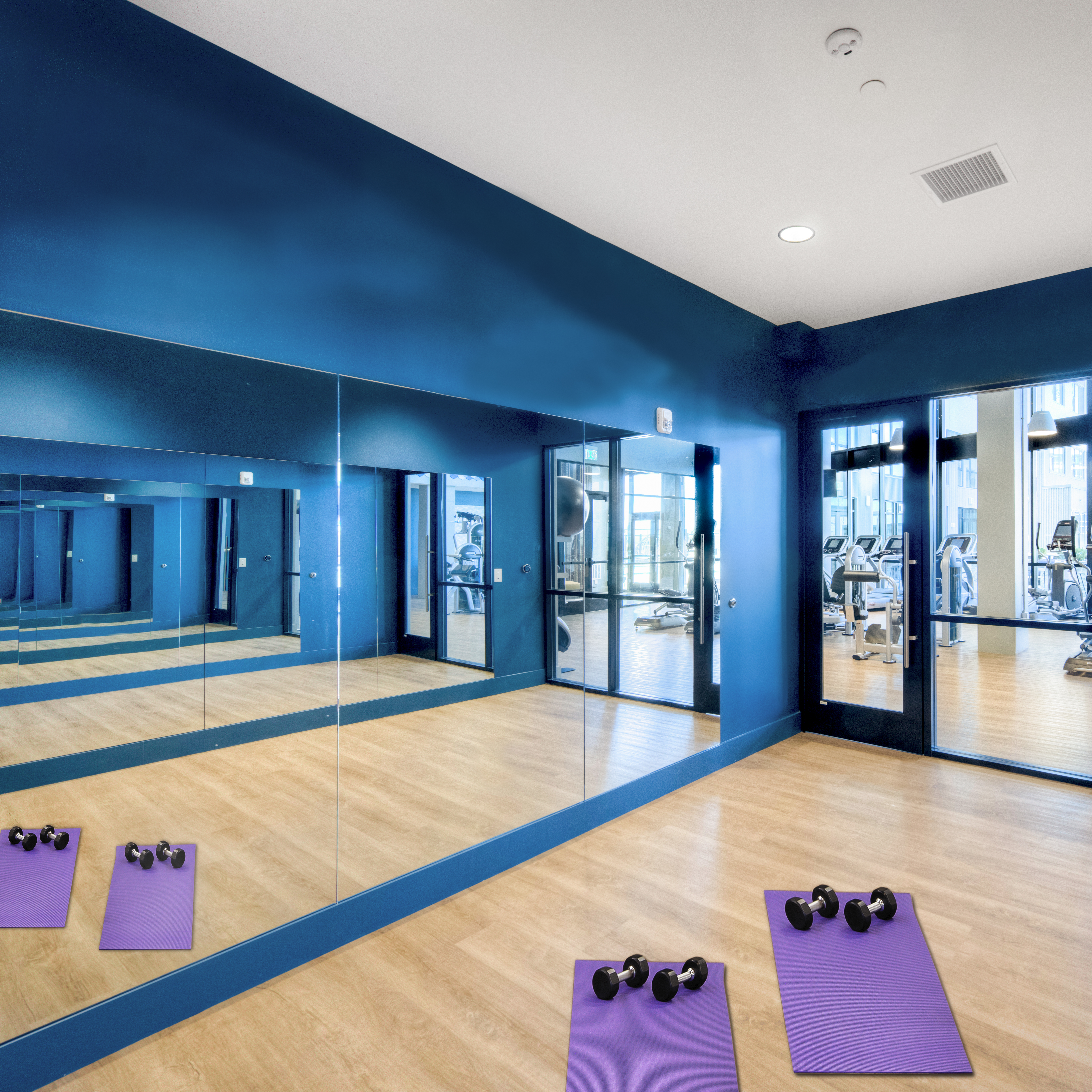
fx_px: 642
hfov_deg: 77.9
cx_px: 737
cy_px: 545
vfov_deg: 80.7
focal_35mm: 18
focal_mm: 14
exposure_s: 1/40
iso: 800
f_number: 8
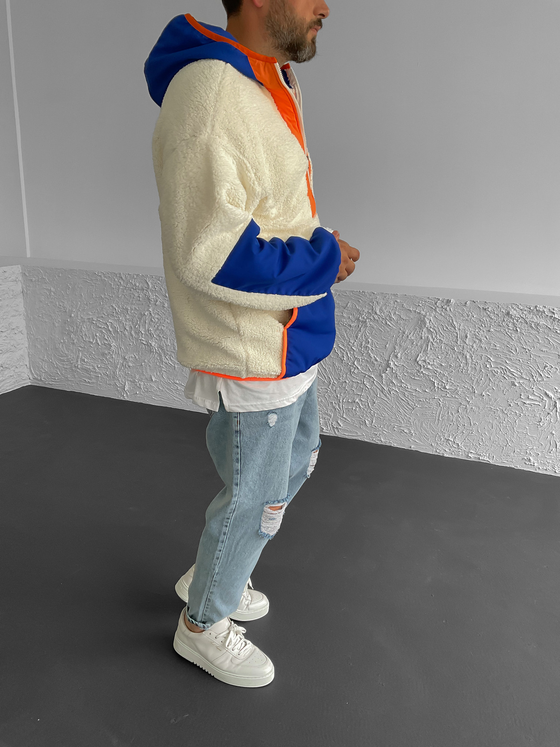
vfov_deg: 61.7
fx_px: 626
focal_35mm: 29
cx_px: 280
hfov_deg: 48.2
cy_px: 374
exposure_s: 1/120
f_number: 1.8
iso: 50
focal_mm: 3
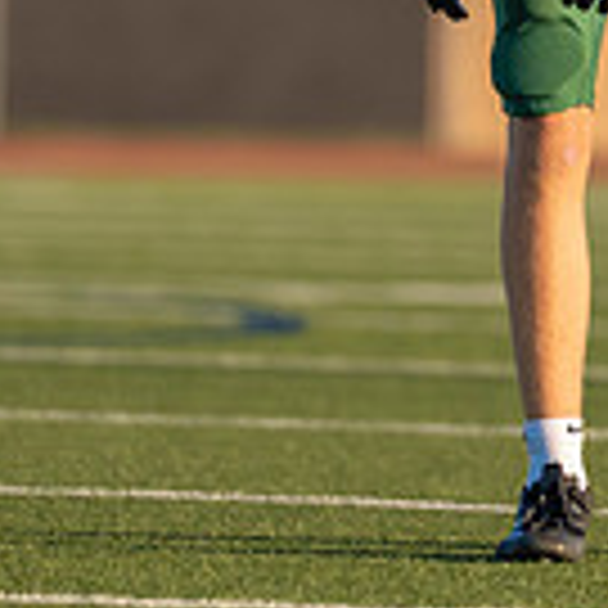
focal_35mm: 1071
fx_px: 21282
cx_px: 652
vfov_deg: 1.6
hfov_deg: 1.6
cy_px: -261
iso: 250
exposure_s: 1/5000
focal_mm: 200
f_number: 2.8
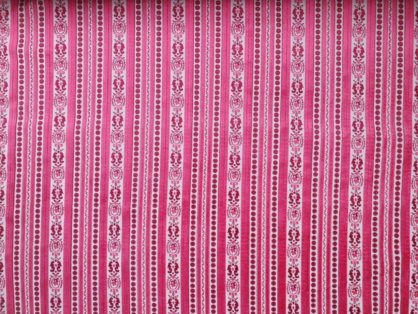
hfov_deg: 67.3
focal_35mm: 26
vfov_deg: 53.1
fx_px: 314
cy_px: 157
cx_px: 209
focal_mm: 4.32
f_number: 2.4
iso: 200
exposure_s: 1/100
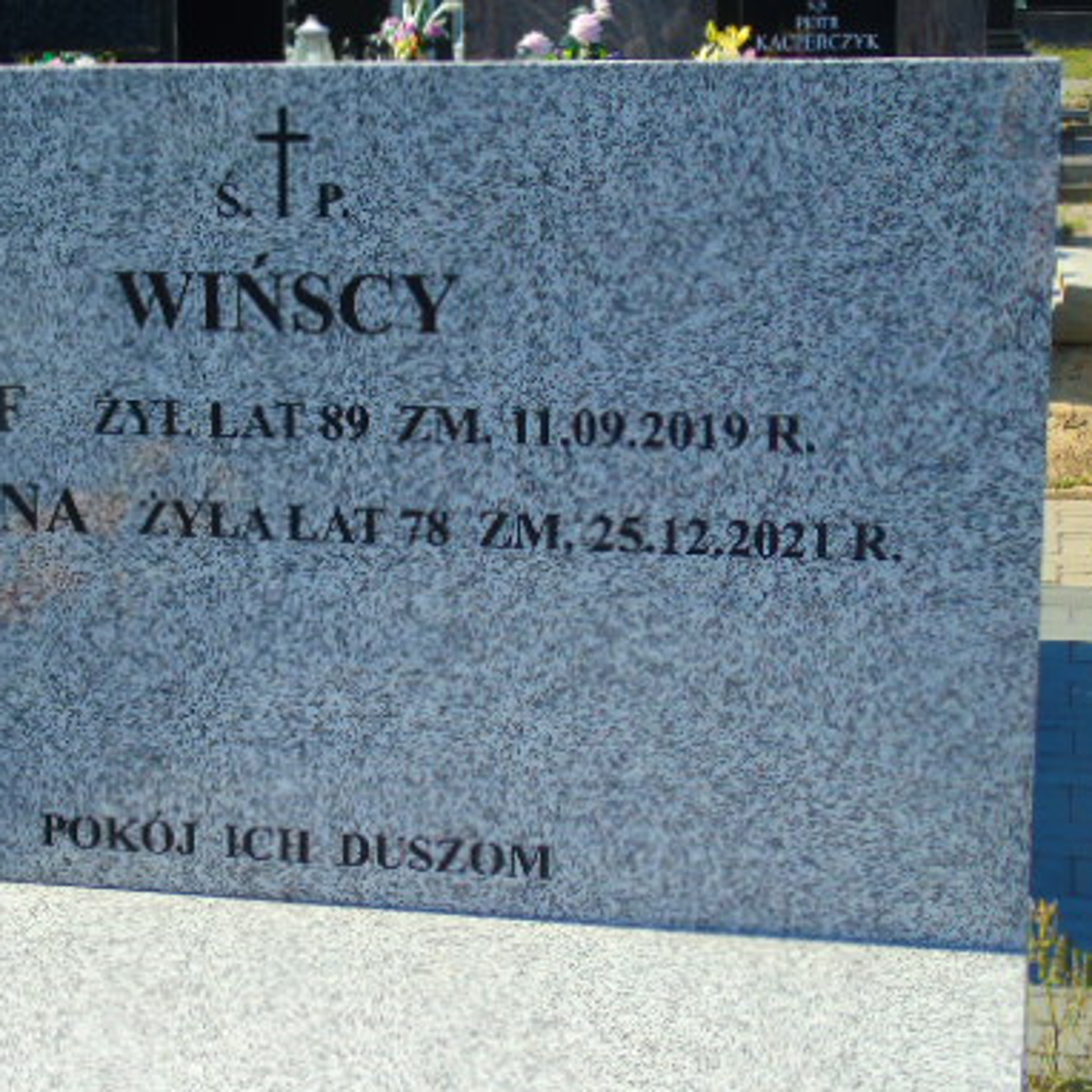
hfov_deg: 21.4
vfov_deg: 21.7
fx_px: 2855
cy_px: 572
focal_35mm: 80
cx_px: 217
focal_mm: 9.6
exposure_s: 1/320
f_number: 4.3
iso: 80
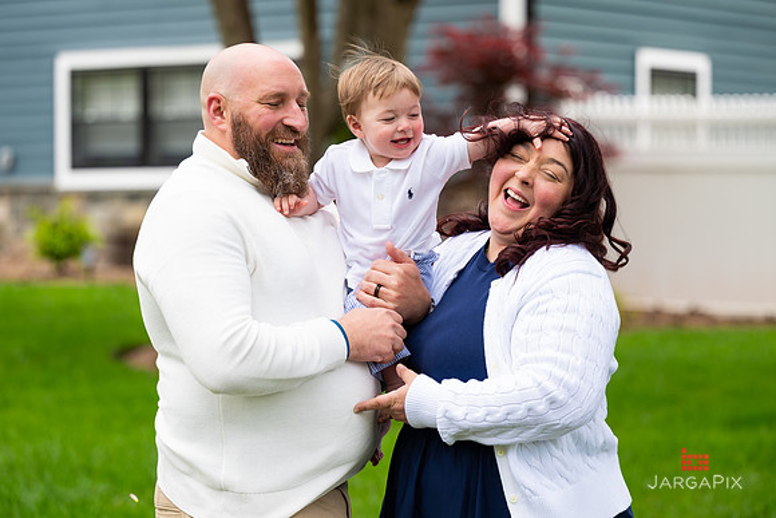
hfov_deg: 16.4
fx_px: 2687
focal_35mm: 125
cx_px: 392
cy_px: 247
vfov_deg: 11.0
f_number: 3.2
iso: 200
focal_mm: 110
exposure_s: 1/1000
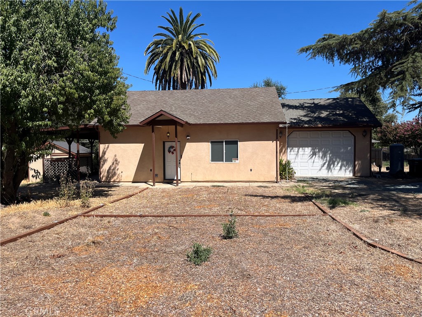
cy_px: 158
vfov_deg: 53.1
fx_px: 317
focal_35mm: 26
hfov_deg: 67.3
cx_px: 211
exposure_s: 1/3745
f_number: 1.6
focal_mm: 5.1
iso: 50
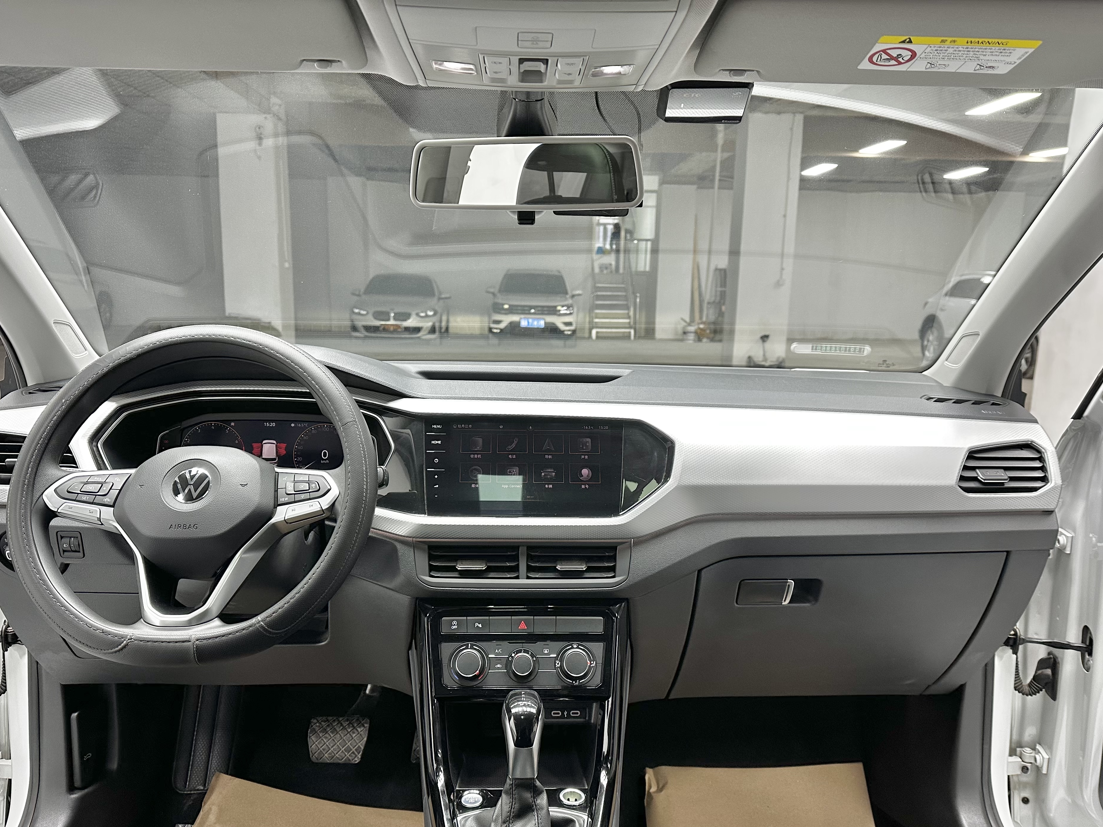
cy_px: 447
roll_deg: -1.5
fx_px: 828
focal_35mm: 26
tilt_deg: -11.1
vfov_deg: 53.0
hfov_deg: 67.3
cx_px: 534
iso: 200
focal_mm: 6.86
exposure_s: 1/100
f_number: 1.78
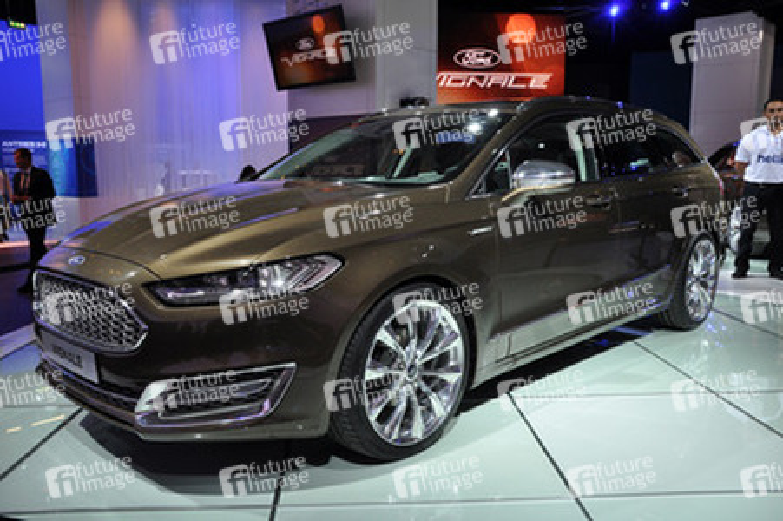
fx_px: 652
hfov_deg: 62.0
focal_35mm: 30
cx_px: 392
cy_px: 260
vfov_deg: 43.5
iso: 500
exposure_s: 1/100
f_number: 6.3
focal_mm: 20
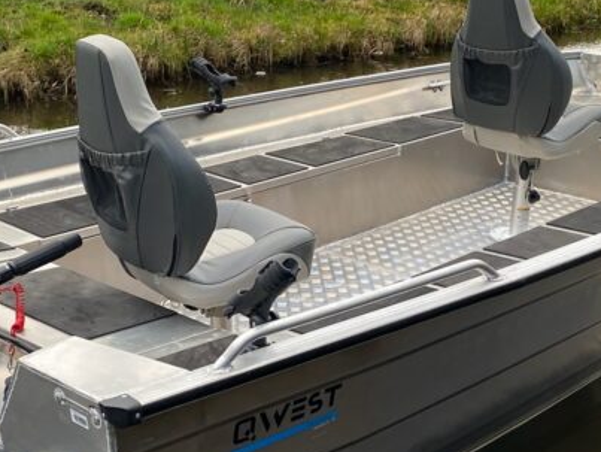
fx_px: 1147
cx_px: 279
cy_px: 282
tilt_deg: -20.0
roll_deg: -2.0
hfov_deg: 29.4
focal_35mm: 66
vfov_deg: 22.2
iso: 64
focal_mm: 4.25
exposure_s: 1/122
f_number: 1.8
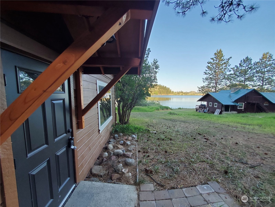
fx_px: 103
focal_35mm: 13
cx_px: 138
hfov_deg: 106.2
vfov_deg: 89.9
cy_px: 104
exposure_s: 1/71
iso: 64
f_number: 2.2
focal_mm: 1.8
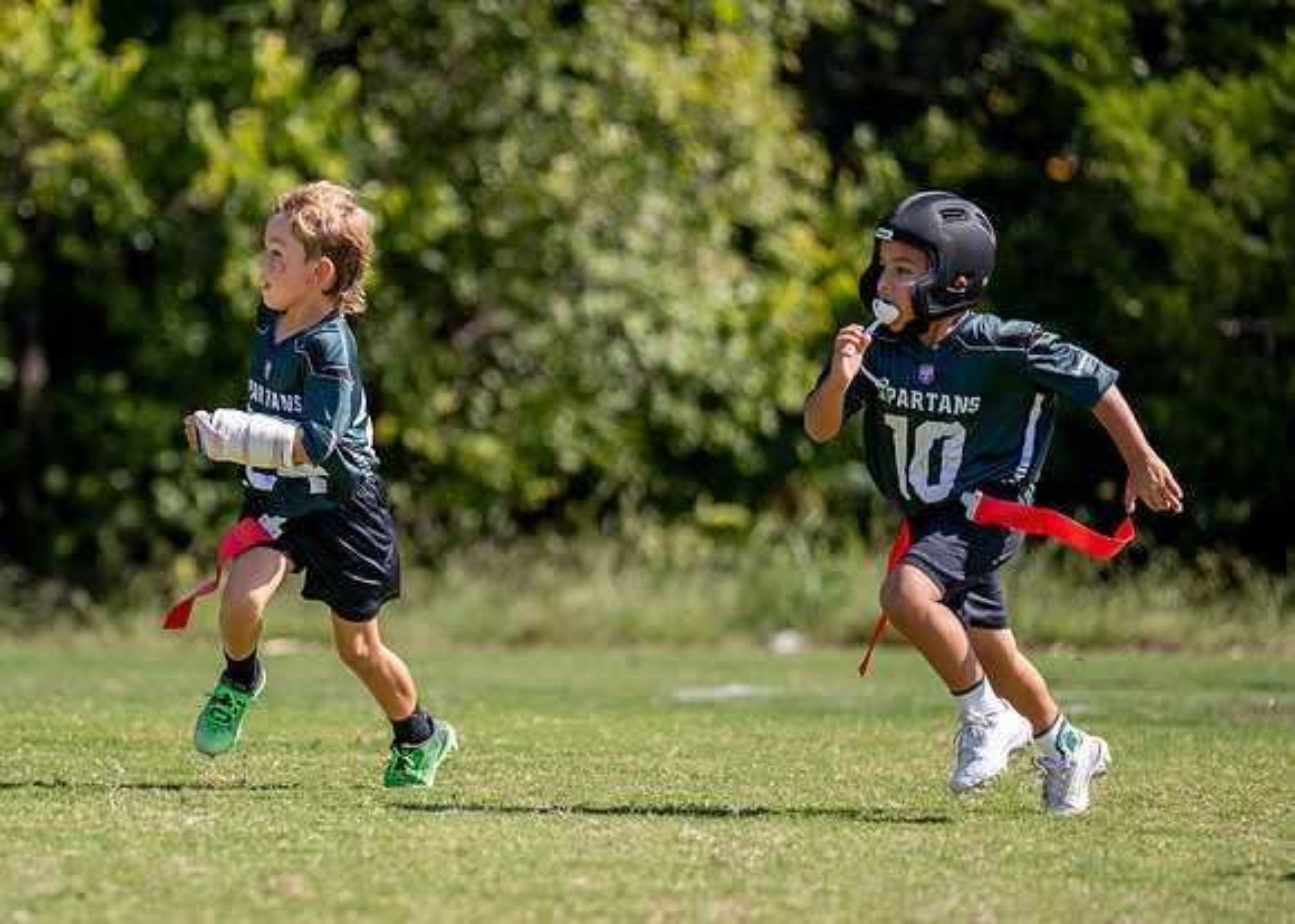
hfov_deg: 7.4
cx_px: 310
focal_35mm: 271
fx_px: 9979
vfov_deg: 5.3
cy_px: 474
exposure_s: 1/2500
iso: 200
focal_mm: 182
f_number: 2.8
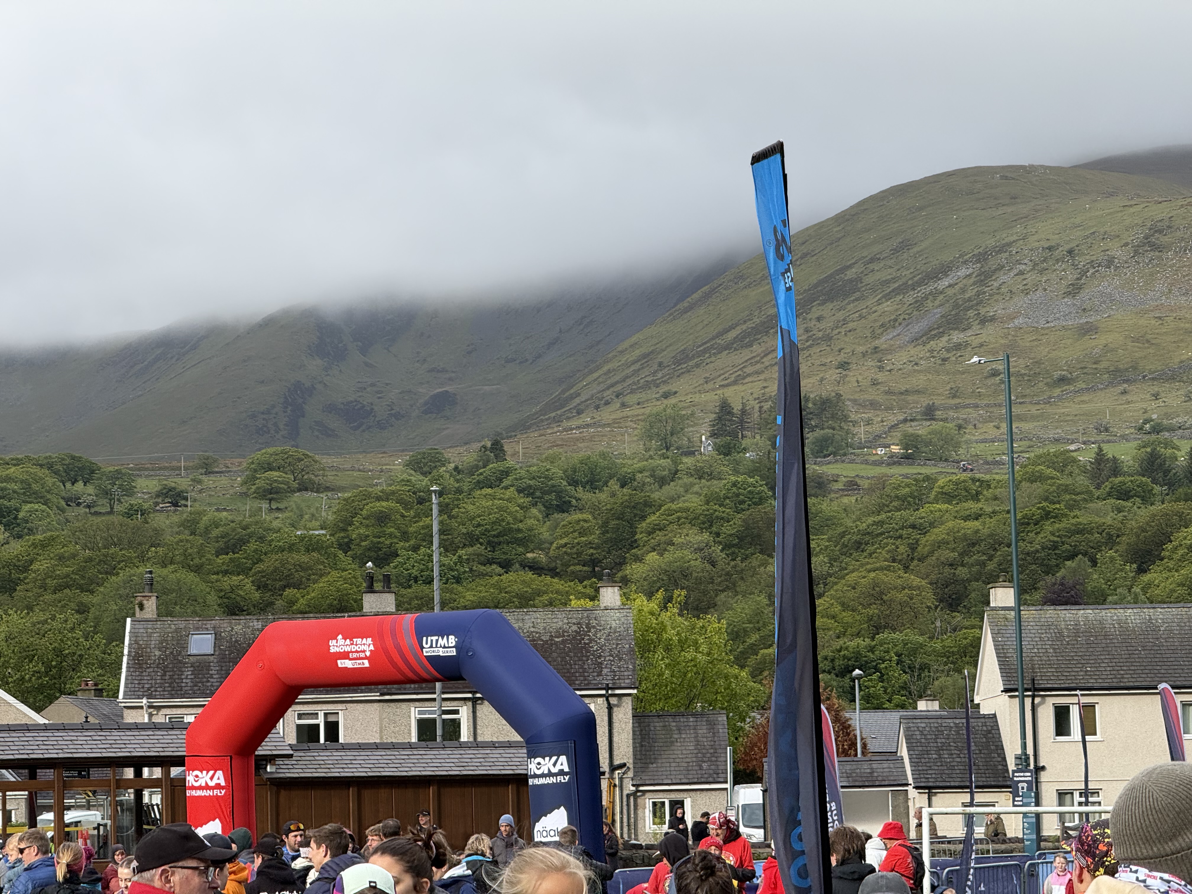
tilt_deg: +6.0
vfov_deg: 12.3
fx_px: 4132
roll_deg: +1.8
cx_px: 596
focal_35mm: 120
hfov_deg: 16.4
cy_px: 447
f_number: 2.8
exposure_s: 1/363
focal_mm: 15.66
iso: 50
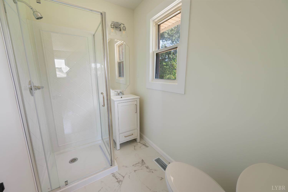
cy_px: 96
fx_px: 112
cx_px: 144
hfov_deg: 104.3
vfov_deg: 81.2
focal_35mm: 14
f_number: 8
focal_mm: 14
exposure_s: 1/13
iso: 400
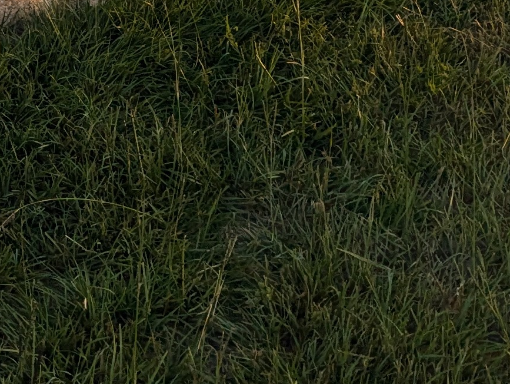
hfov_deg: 16.8
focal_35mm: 113
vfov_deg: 11.2
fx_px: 1666
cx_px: -58
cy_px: -511
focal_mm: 6.81
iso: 46
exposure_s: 1/618
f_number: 1.85
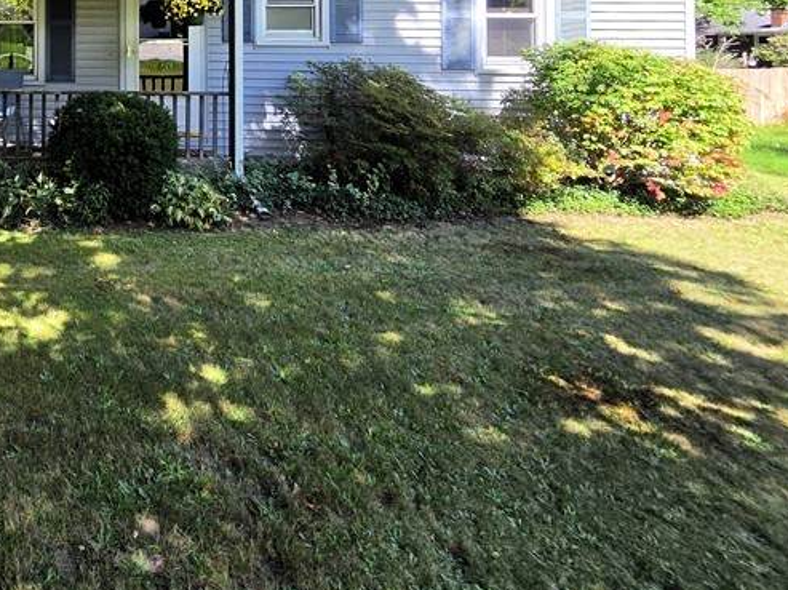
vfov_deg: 44.9
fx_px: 614
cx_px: -10
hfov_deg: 51.5
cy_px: 23
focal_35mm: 27
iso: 100
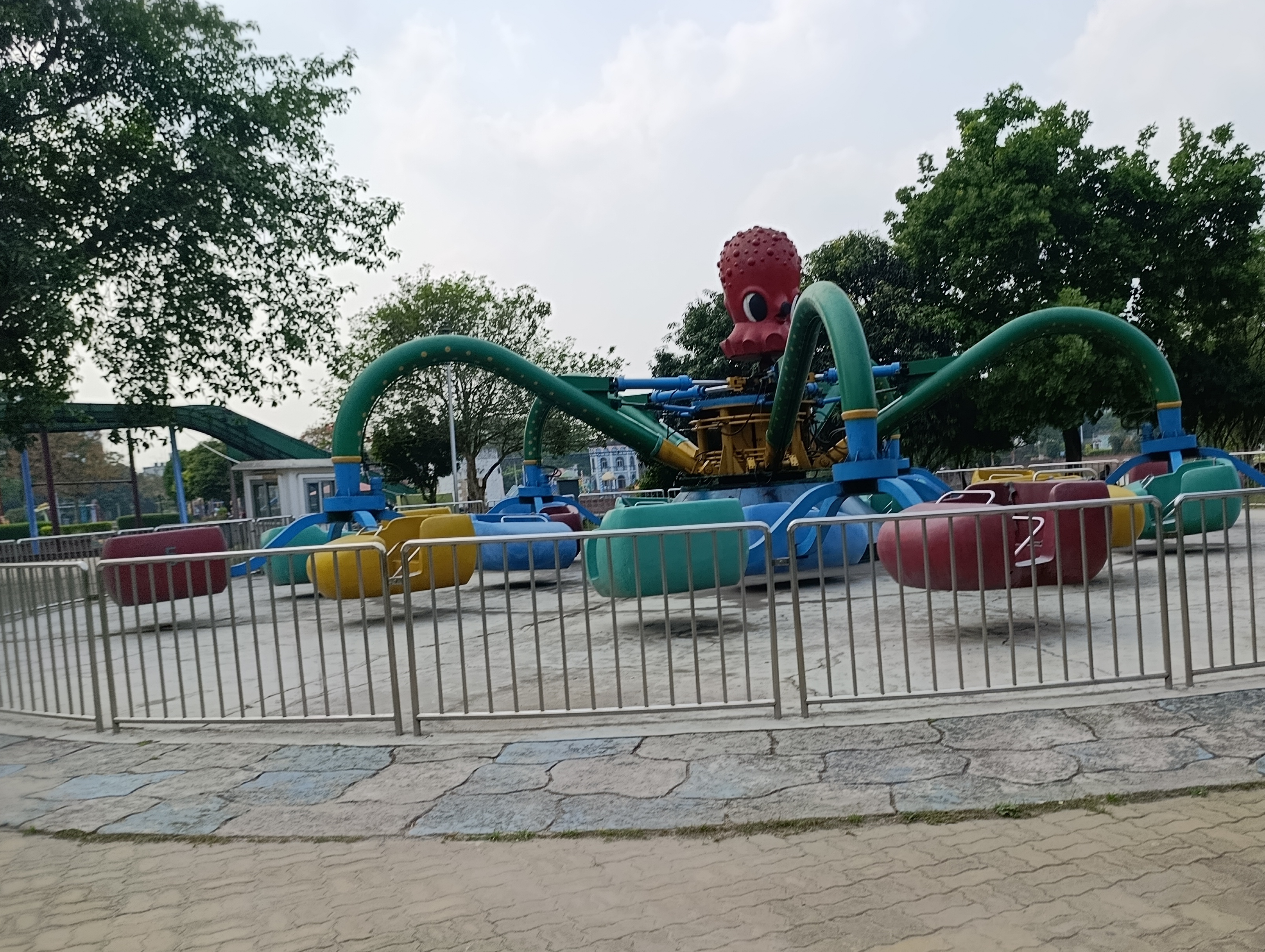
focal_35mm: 29
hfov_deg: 60.9
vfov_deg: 48.2
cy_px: 526
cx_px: 773
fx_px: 1061
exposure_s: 1/629
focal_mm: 6.11
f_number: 1.65
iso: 50
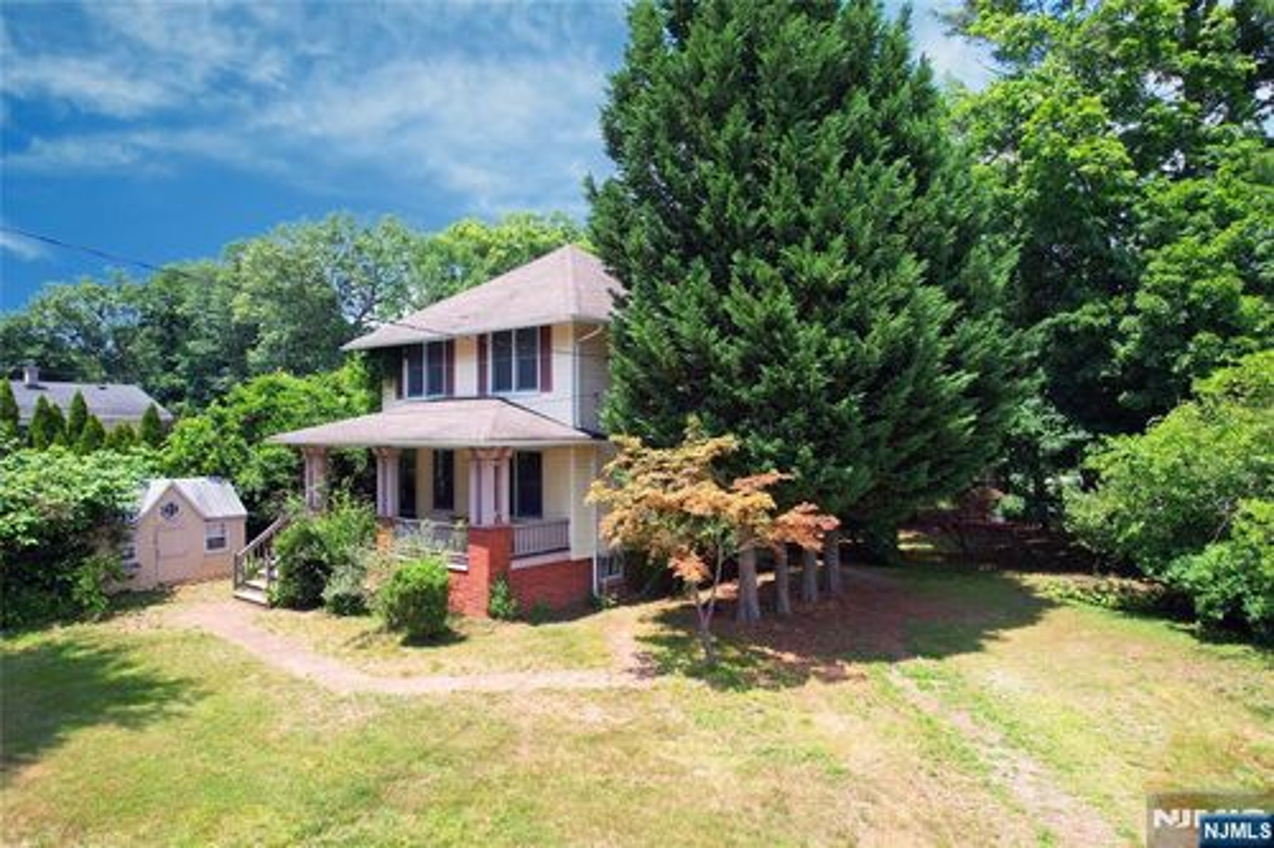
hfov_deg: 78.6
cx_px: 637
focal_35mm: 22
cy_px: 424
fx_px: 778
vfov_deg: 57.2
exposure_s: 1/725
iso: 100
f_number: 2.8
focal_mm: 8.38
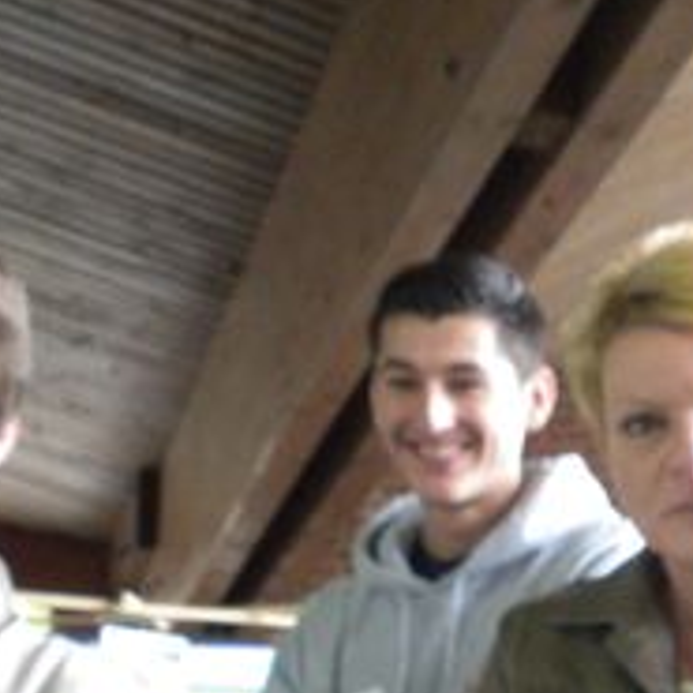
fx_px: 2559
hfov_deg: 15.2
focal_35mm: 113
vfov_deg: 14.9
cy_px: 813
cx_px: 689
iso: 391
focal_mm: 6.6
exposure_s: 1/61
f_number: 3.5
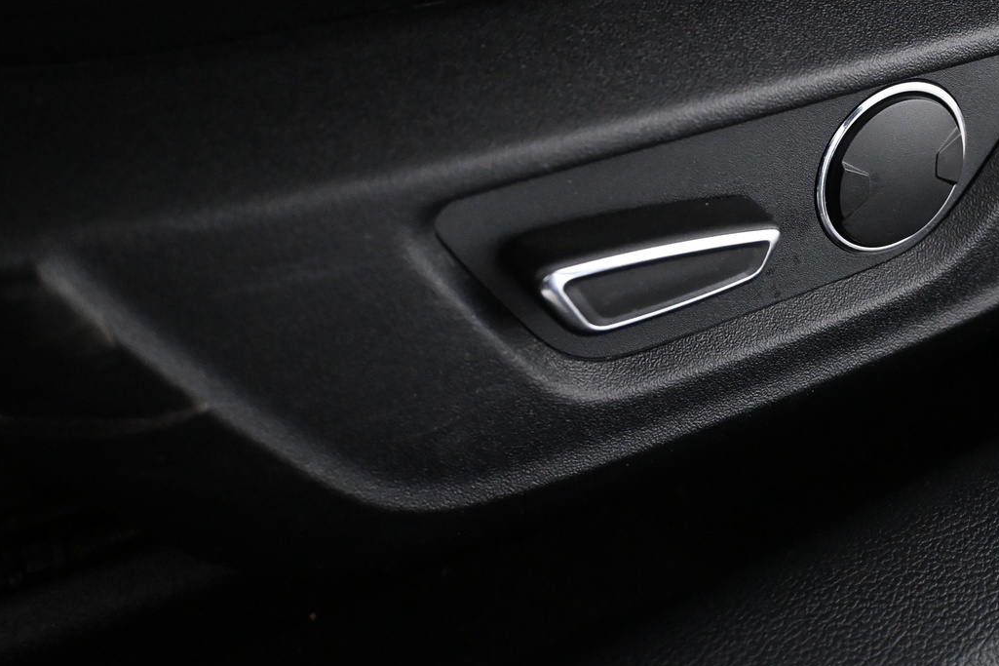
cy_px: 159
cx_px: 786
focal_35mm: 50
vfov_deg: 26.7
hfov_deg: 38.4
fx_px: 1381
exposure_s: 1/40
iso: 4000
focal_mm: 21
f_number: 4
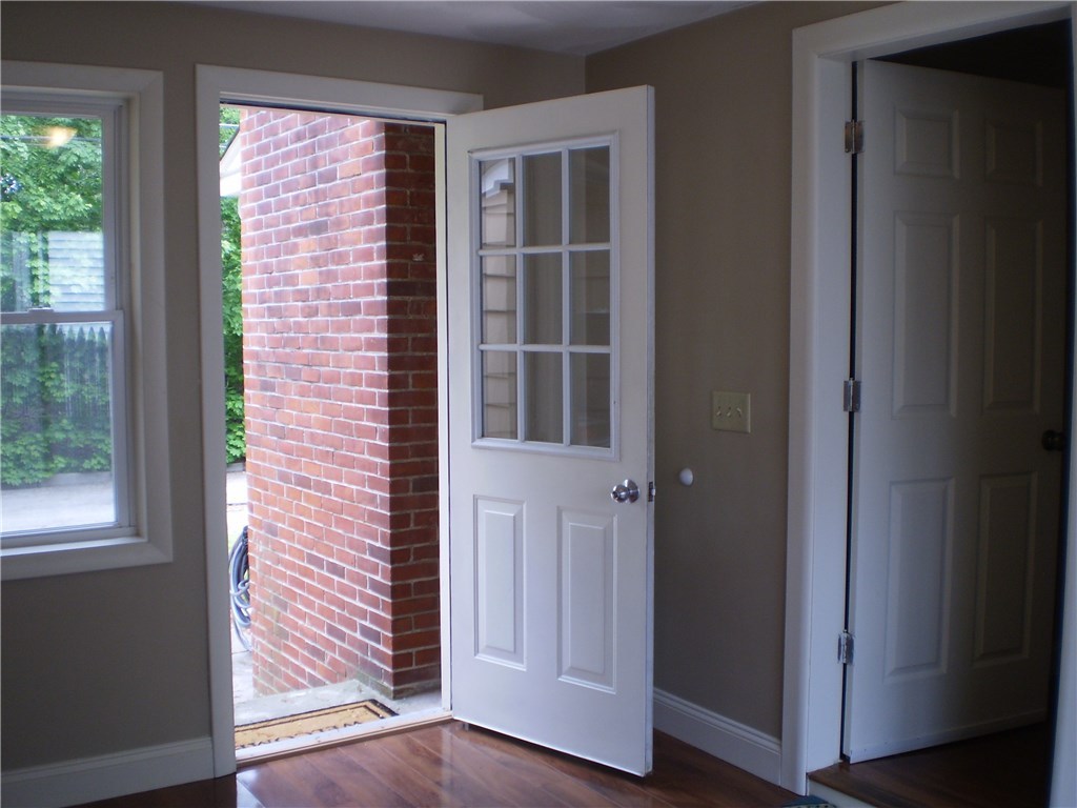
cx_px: 538
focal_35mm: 36
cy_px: 404
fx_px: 1120
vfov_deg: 39.7
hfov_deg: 51.4
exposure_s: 1/60
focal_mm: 6.3
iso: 64
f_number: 3.1
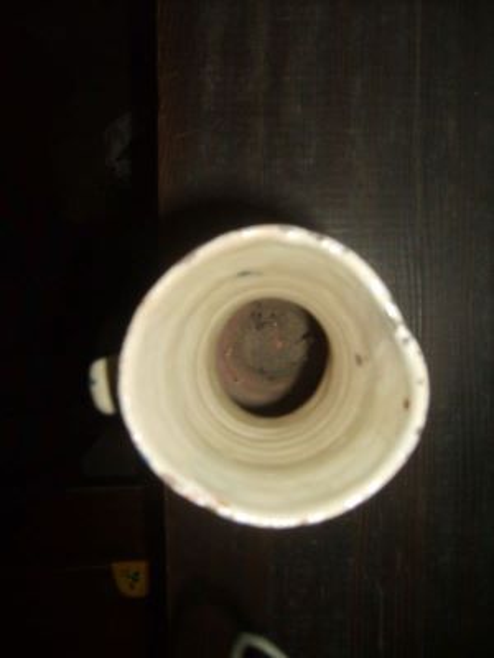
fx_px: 666
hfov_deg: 40.7
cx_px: 247
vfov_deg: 52.6
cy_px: 329
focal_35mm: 35
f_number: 2.8
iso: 100
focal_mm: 5.8
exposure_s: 1/45
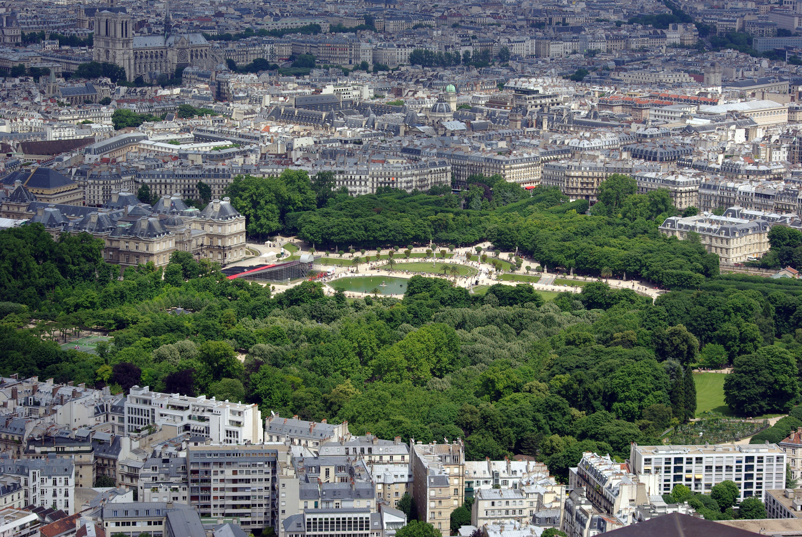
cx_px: 401
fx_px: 2342
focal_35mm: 105
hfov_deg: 19.4
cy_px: 268
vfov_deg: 13.1
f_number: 5.6
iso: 100
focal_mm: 70
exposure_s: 1/750
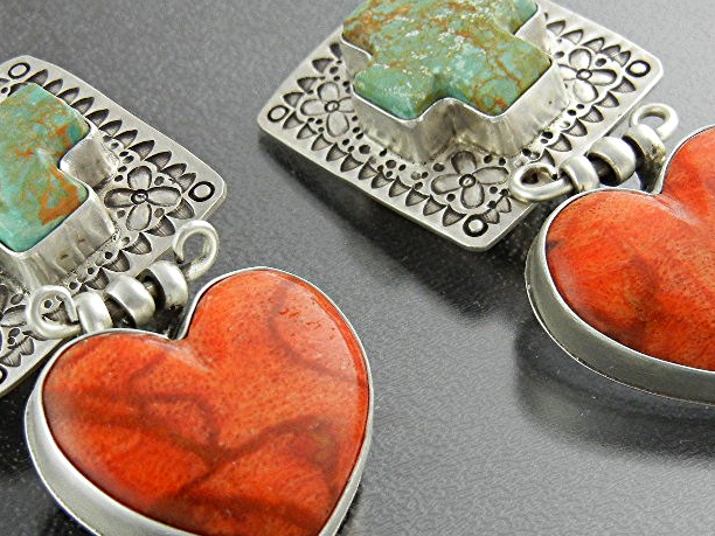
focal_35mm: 87
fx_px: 1797
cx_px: 326
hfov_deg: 22.5
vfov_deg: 17.0
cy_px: 293
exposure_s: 1/19.2
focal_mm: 9.3
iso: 400
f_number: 3.9
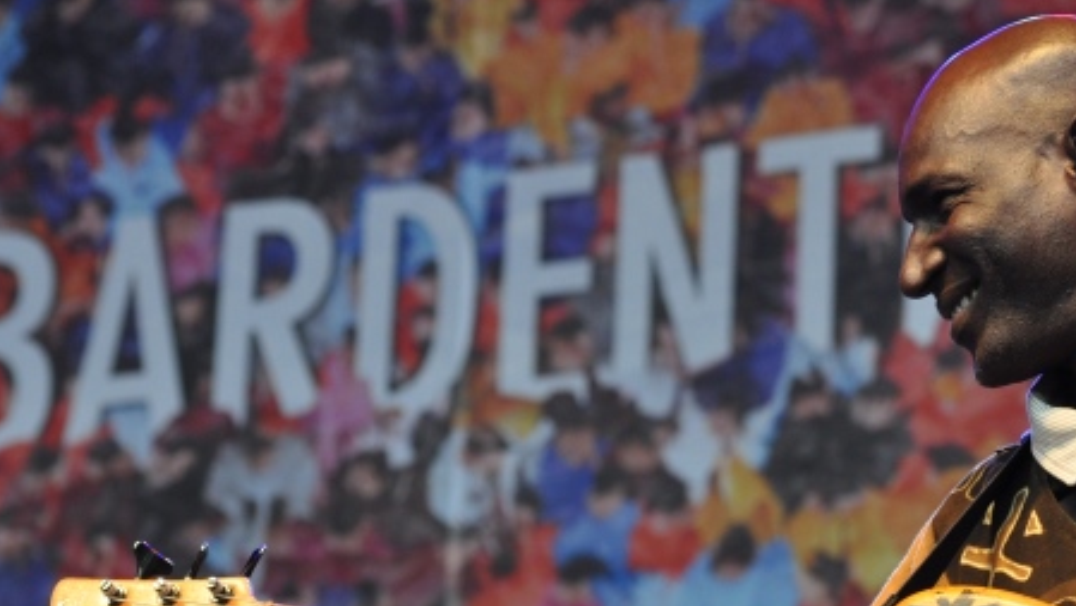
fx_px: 5195
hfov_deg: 11.8
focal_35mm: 182
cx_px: 805
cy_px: 513
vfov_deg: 6.7
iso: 800
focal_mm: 70
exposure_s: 1/250
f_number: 4
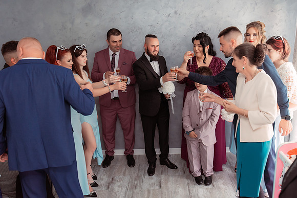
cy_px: 96
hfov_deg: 58.7
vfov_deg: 41.2
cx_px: 156
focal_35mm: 32
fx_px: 264
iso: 1600
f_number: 3.2
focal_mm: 30
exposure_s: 1/200
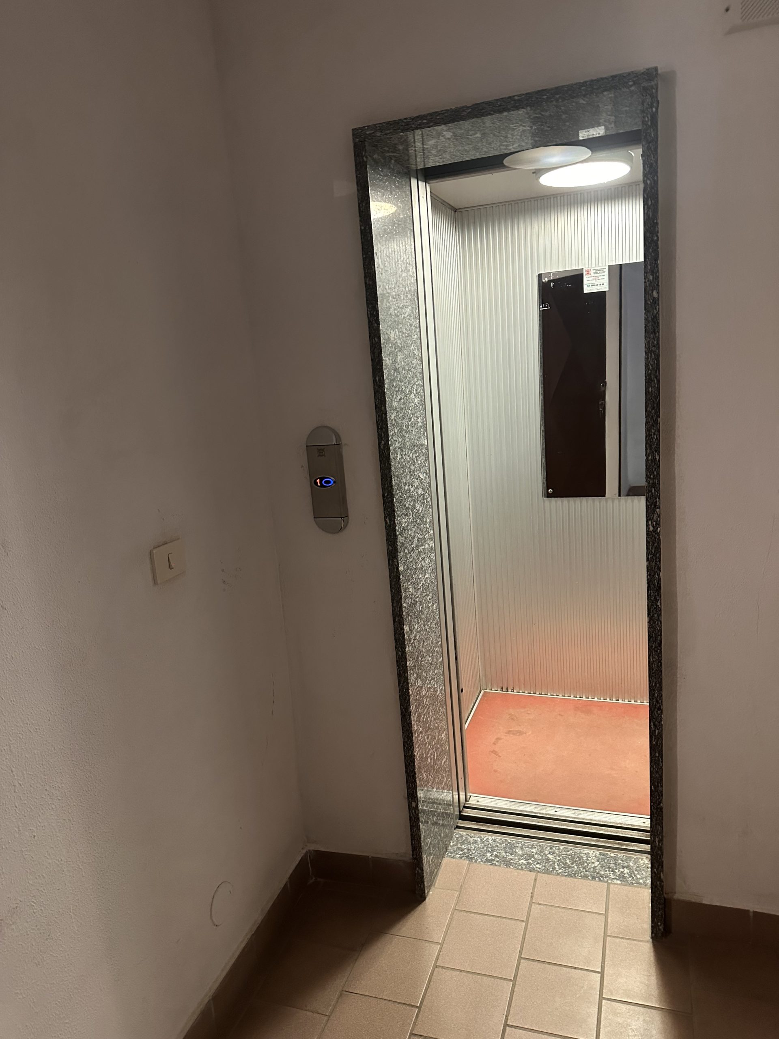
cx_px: 390
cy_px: 520
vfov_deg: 71.6
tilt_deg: -10.7
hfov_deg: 56.8
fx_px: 720
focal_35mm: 24
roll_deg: +6.2
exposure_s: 1/50
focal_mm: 6.86
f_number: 1.78
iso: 640
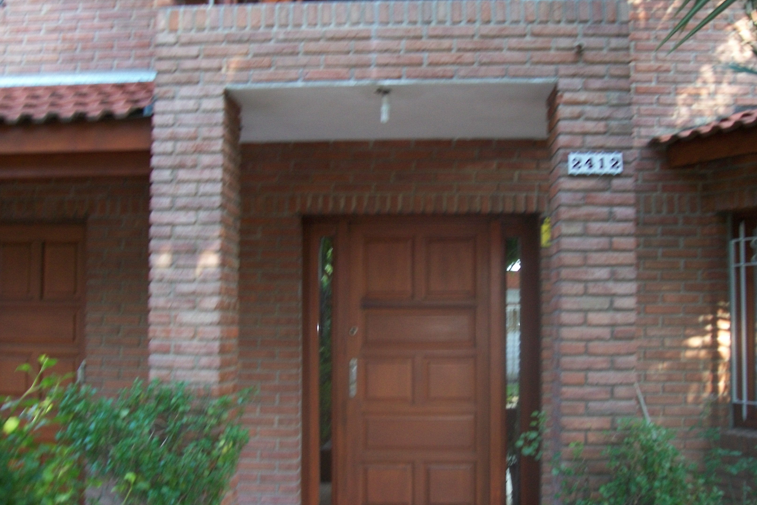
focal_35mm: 38
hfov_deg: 50.7
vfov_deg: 35.0
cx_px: 375
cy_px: 287
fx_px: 799
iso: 80
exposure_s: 1/80
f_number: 2.7
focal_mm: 6
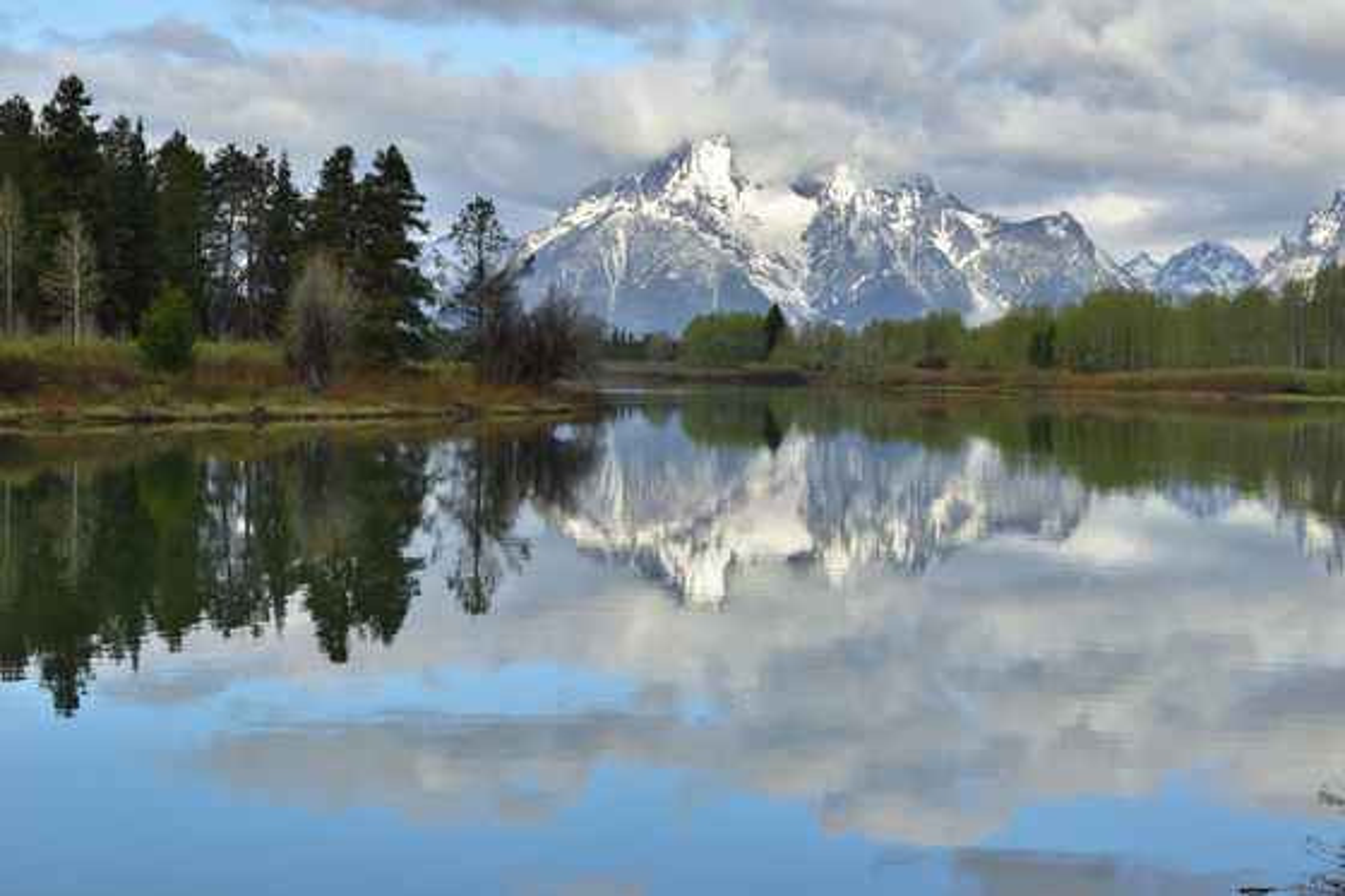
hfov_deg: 24.6
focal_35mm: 82
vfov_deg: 16.5
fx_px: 3081
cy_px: 448
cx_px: 672
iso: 125
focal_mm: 55
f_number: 5.6
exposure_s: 1/400
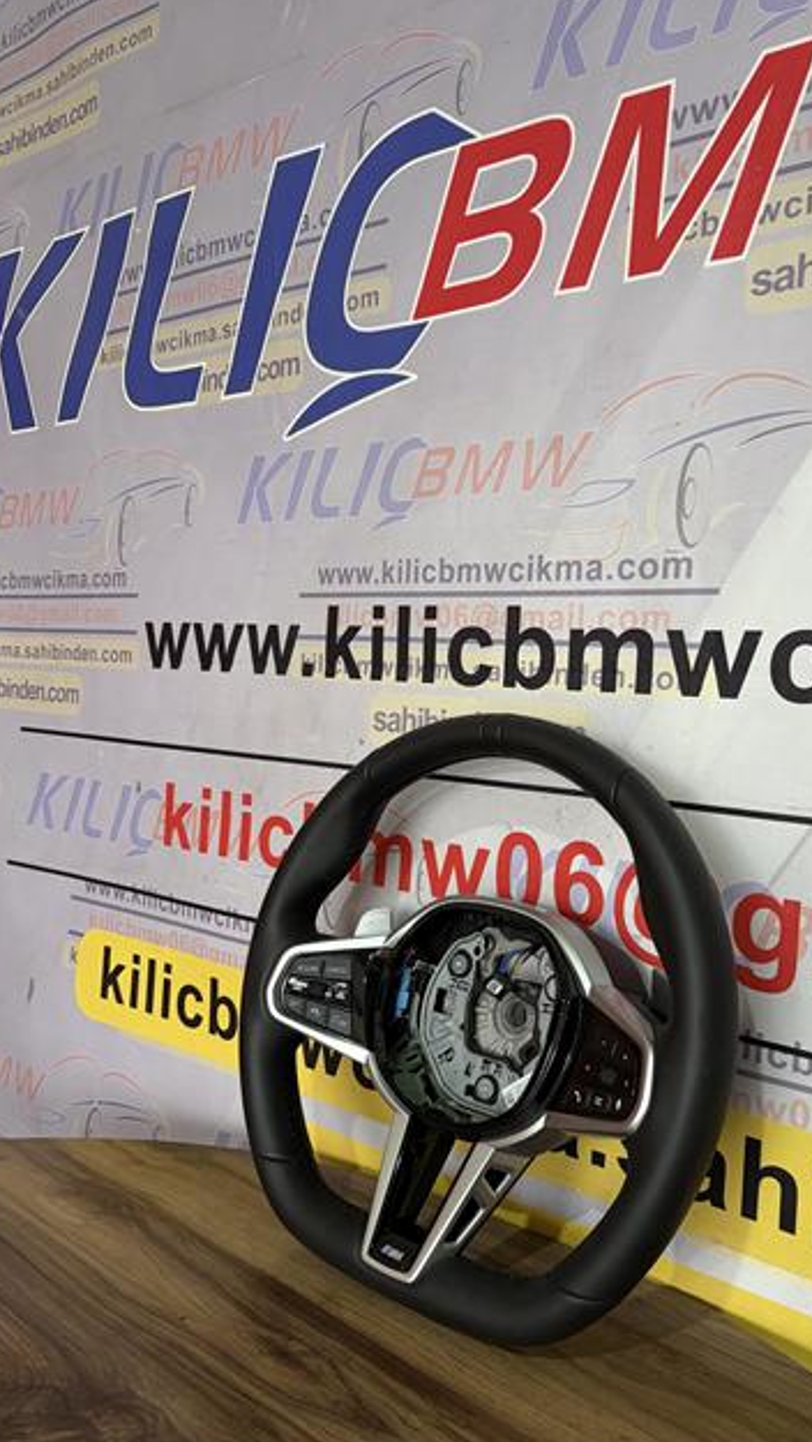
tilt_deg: -1.8
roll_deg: -3.4
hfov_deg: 40.0
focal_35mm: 29
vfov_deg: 66.0
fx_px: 1109
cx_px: 491
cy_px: 727
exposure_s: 1/50
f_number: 1.6
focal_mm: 5.96
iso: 100
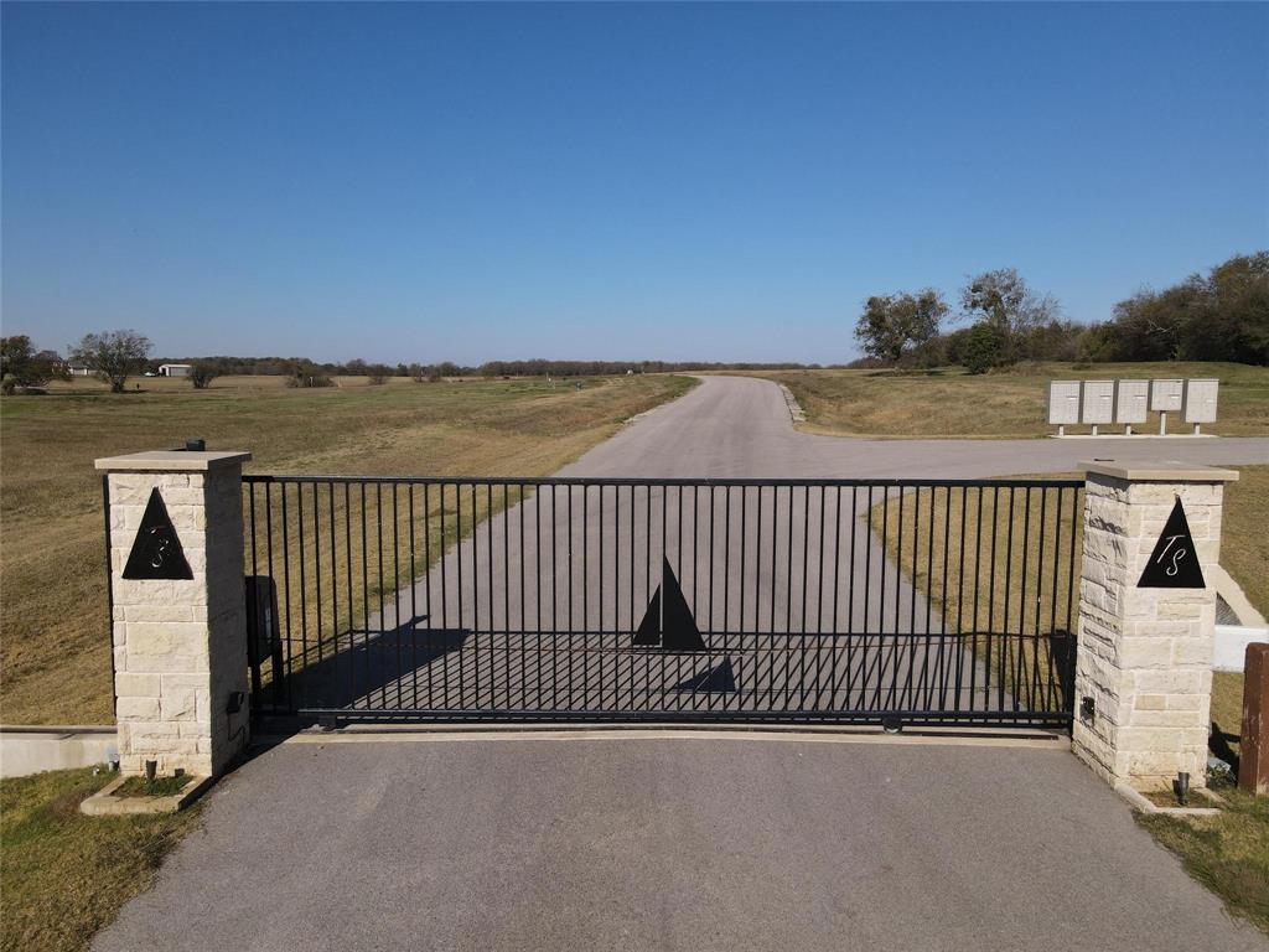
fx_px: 880
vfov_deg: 56.8
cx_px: 634
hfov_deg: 71.6
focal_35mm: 24
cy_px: 476
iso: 100
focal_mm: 4.5
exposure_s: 1/80
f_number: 2.8
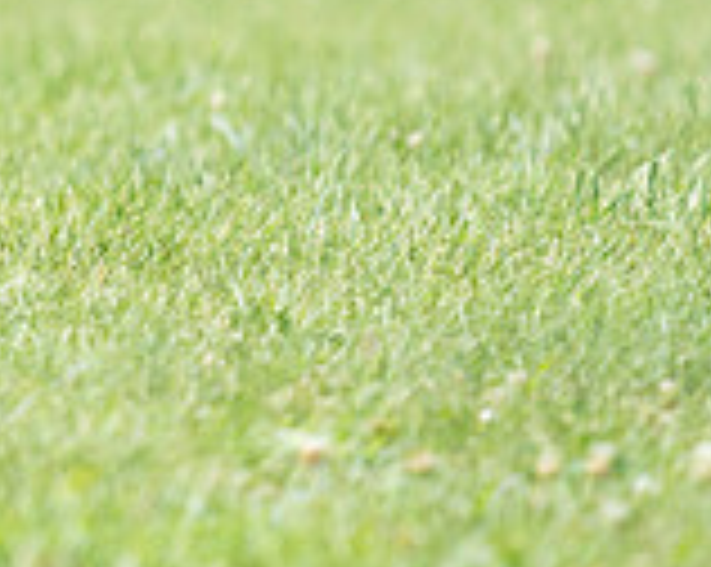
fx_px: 25409
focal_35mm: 1209
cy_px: -241
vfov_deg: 1.3
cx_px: -500
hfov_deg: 1.6
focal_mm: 350
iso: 1600
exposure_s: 1/4000
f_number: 6.3
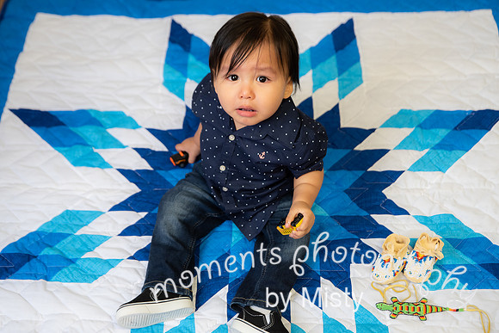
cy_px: 161
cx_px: 244
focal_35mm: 59
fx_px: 817
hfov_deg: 34.0
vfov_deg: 23.0
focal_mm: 52
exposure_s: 1/125
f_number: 3.2
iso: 800
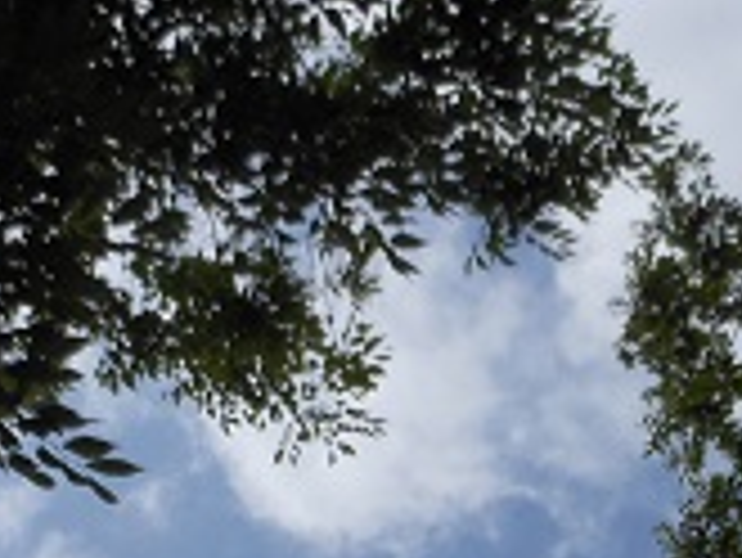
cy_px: 896
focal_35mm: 129
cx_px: 445
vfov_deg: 11.0
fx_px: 2767
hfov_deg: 15.3
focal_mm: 5.9
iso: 80
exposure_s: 1/2000
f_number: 4
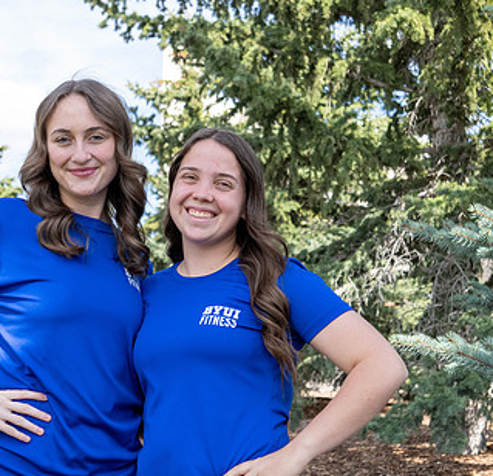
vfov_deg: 24.2
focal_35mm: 70
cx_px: 248
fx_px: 1109
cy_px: 221
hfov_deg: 25.1
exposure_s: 1/2500
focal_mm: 30
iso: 800
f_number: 4
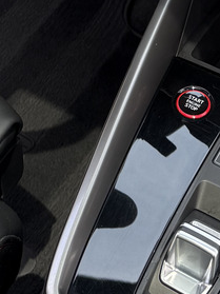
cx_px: 101
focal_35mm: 123
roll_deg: -1.9
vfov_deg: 14.3
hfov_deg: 12.0
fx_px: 1043
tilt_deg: -24.4
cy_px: -227
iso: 80
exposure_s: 1/416
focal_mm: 6.76
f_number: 1.78
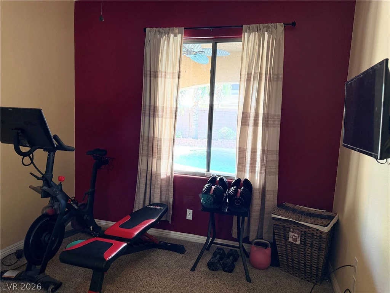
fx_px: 270
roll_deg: -3.0
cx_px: 195
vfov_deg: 56.8
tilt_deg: -5.2
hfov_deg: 71.6
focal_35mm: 24
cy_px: 146
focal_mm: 6.76
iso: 200
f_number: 1.78
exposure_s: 1/62
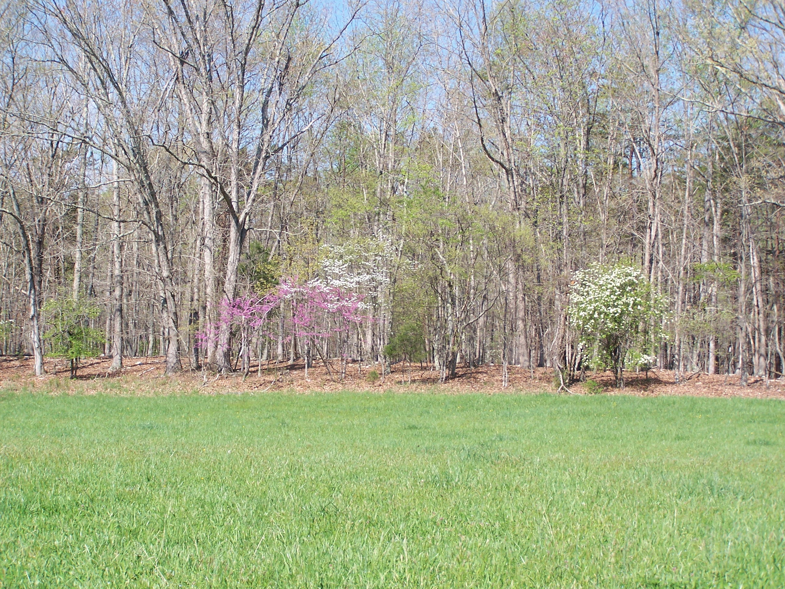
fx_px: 1565
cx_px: 392
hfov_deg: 28.2
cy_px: 294
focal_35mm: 69
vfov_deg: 21.3
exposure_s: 1/640
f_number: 3.2
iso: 80
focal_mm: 11.5
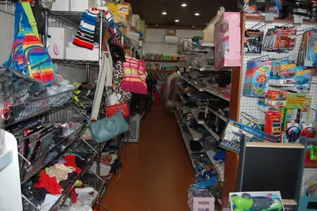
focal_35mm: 27
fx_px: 238
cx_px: 158
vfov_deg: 47.9
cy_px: 106
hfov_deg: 67.4
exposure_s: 1/60
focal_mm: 18
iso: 200
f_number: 3.5
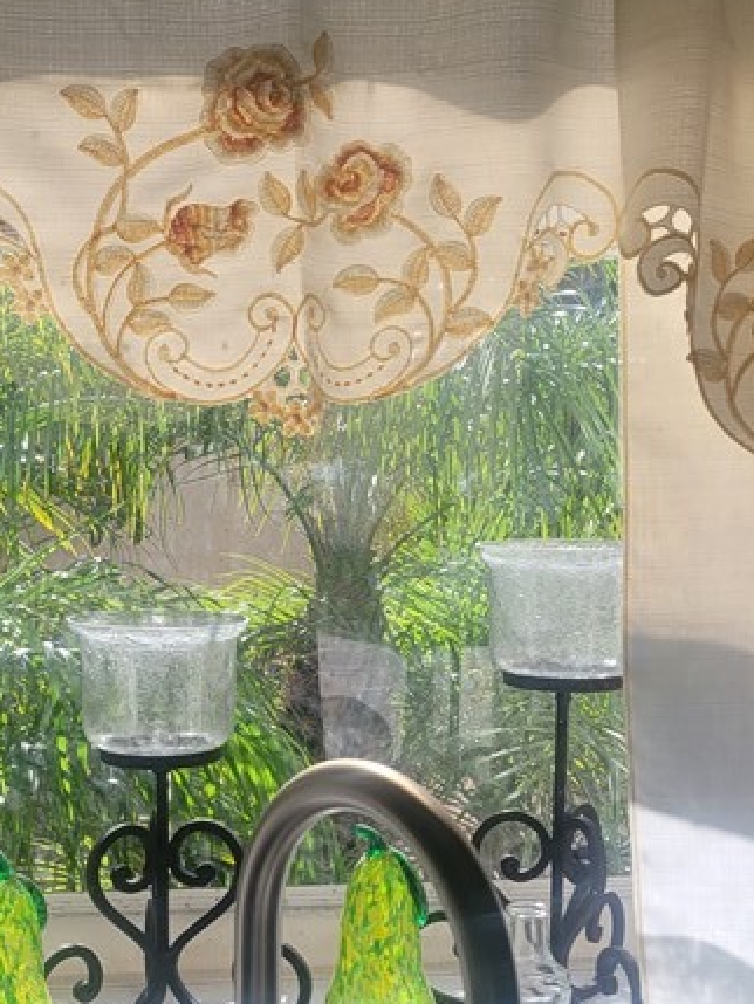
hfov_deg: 23.5
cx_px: 201
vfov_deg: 31.1
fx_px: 1800
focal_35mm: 62
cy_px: 569
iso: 40
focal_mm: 5.4
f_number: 1.8
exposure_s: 1/1038
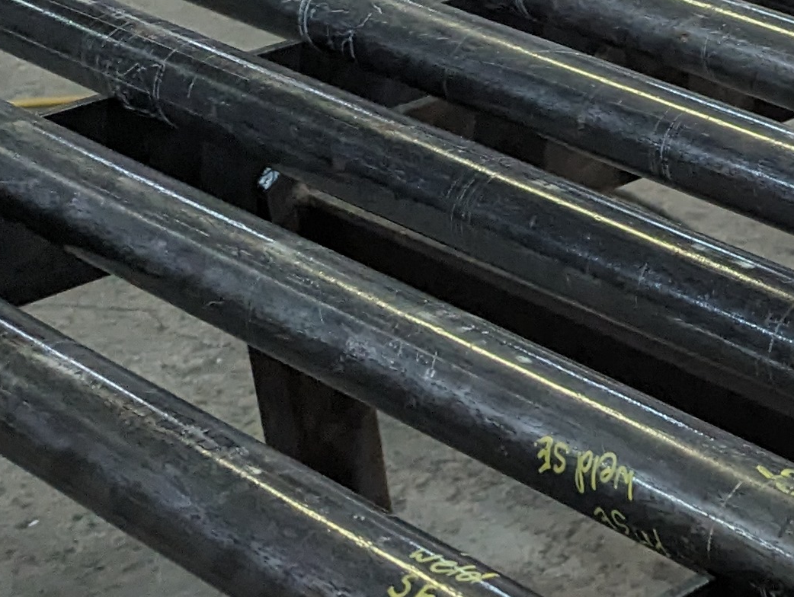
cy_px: 110
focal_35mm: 94
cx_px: 1412
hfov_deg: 17.2
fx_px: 2159
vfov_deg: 15.6
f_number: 1.85
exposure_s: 1/60
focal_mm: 6.81
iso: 392
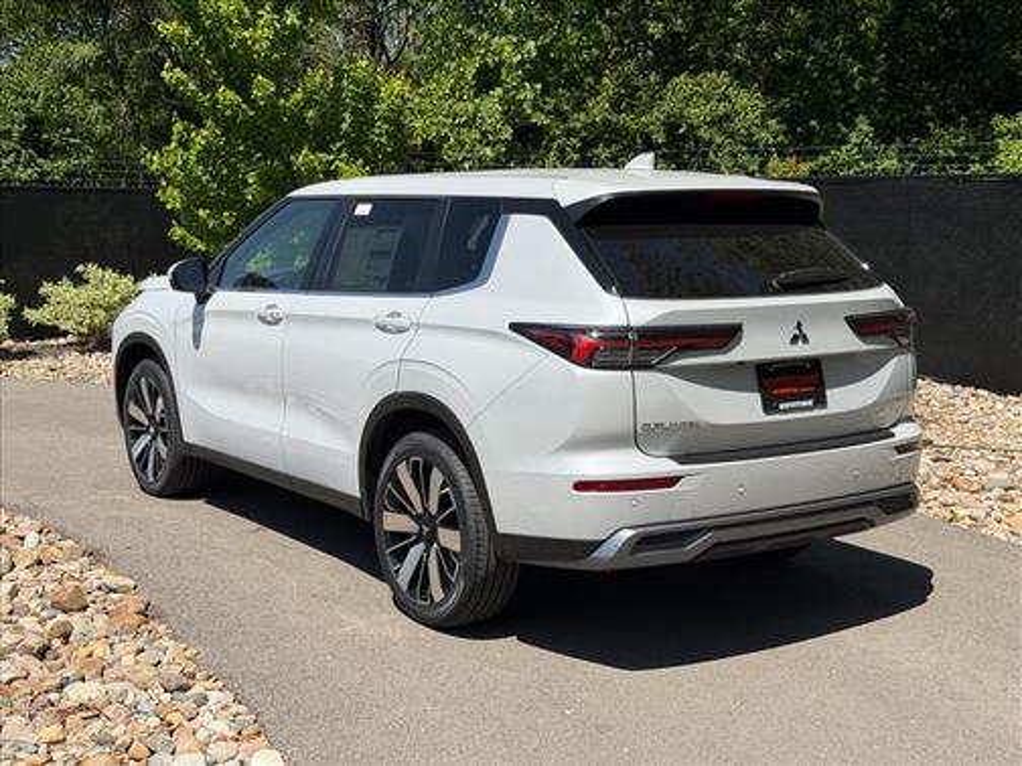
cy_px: 383
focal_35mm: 48
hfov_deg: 39.7
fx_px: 1417
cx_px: 511
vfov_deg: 30.3
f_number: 1.78
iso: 80
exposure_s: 1/6536
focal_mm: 6.76
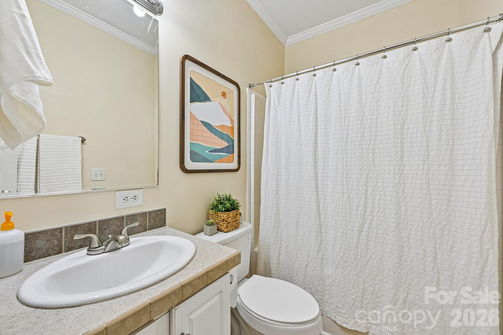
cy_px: 168
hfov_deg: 104.3
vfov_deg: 81.2
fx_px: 196
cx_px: 252
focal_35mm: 14
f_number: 8
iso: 125
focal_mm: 14
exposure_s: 1/15
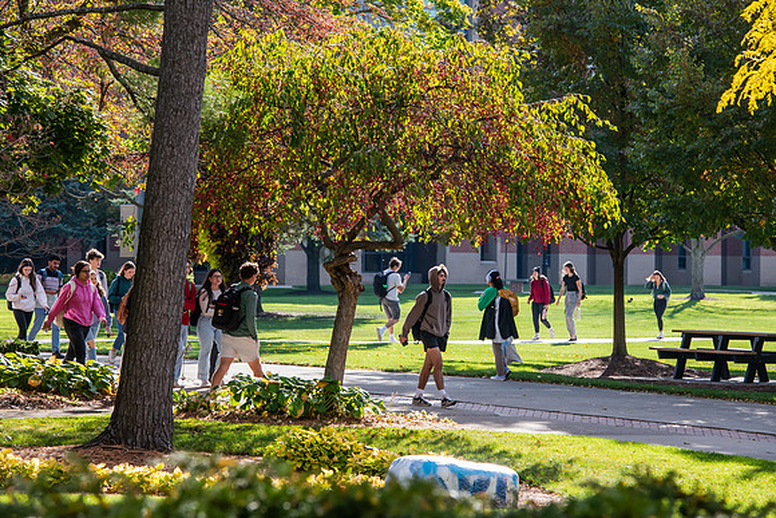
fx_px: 3450
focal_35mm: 160
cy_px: 259
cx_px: 388
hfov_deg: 12.8
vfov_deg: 8.6
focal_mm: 160
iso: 400
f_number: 8
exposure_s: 1/320
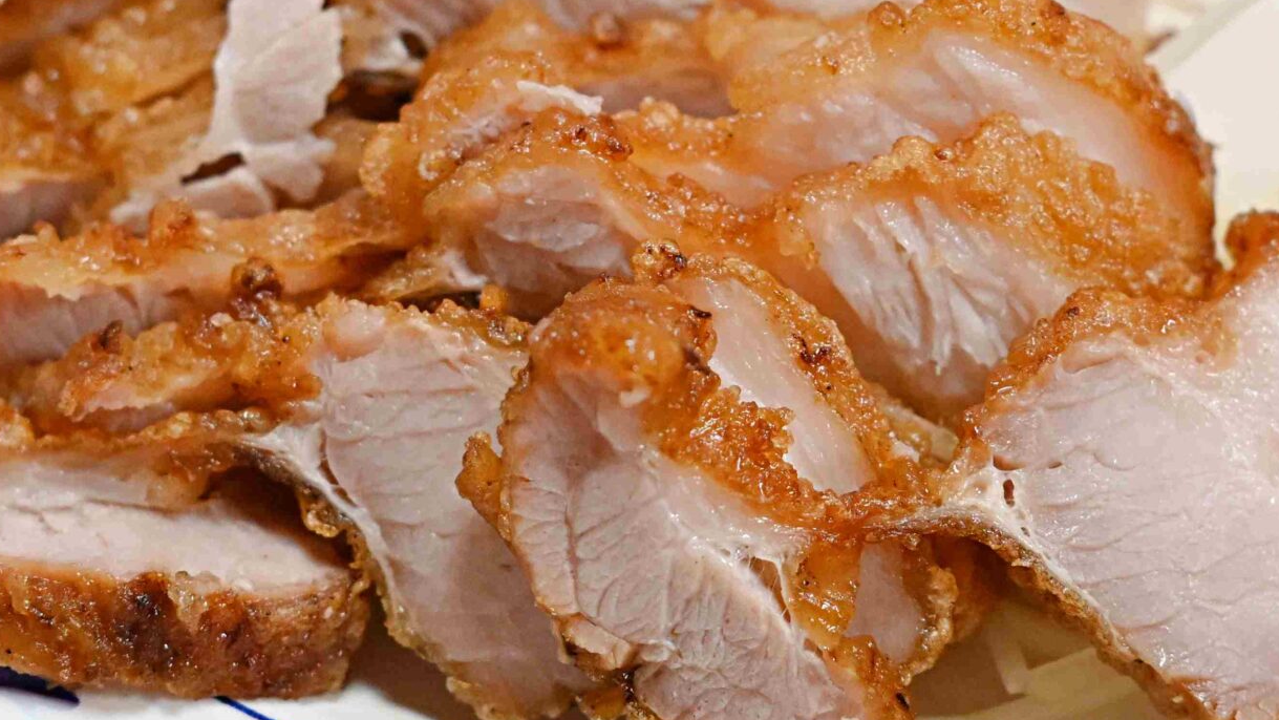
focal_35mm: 165
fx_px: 5596
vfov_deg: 7.3
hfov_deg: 13.0
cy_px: 164
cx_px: 680
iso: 1250
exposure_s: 1/200
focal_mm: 50
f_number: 3.2
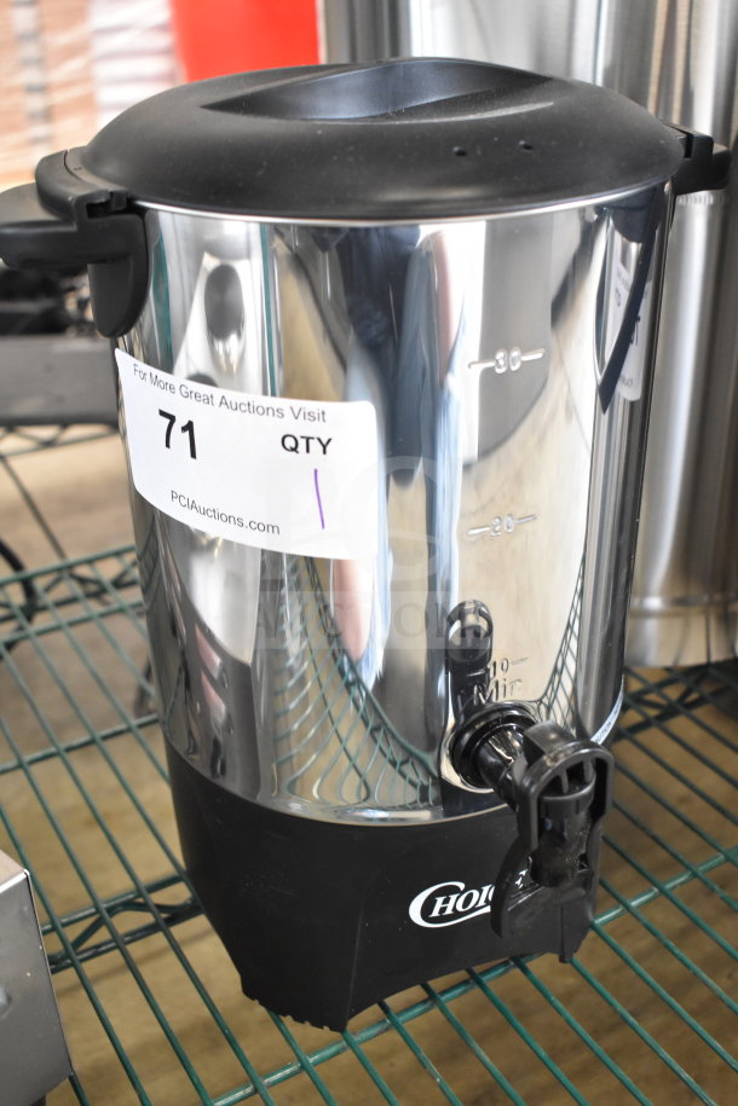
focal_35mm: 39
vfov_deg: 49.6
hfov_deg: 34.2
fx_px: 1199
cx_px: 369
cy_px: 553
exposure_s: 1/40
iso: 2200
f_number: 4
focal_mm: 26
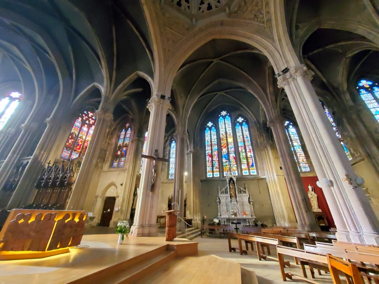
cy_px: 142
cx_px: 190
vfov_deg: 89.9
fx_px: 142
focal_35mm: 13
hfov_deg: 106.2
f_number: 2.2
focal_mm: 1.8
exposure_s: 1/33
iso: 640
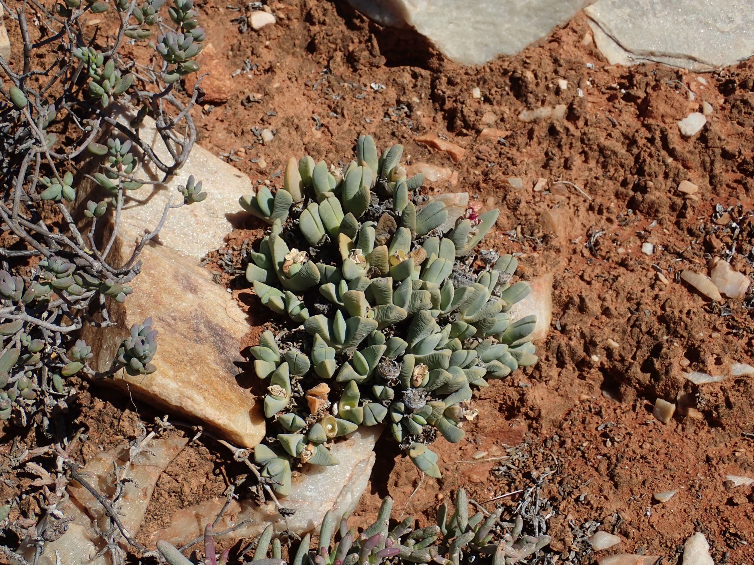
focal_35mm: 43
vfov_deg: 33.6
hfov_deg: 43.9
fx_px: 937
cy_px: 282
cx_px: 377
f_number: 11
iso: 125
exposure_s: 1/160
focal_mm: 7.86
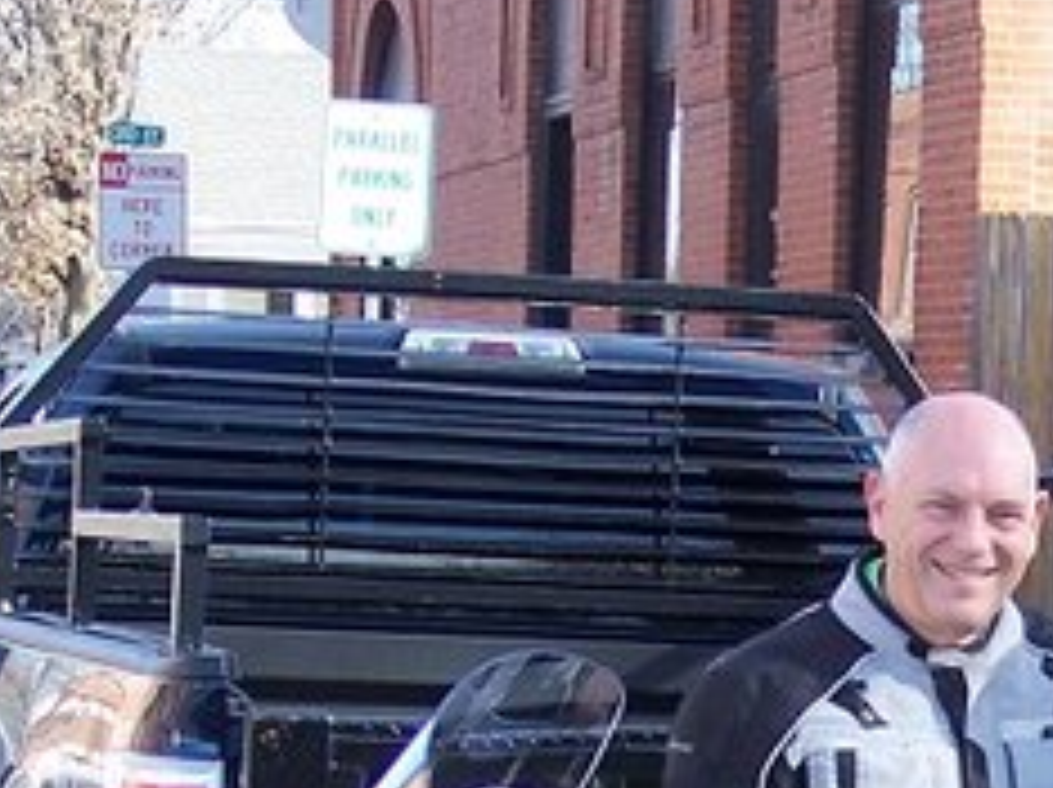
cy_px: 1063
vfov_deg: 8.2
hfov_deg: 11.0
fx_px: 5409
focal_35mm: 178
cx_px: 1022
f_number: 4
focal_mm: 10.7
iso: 100
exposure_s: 1/180
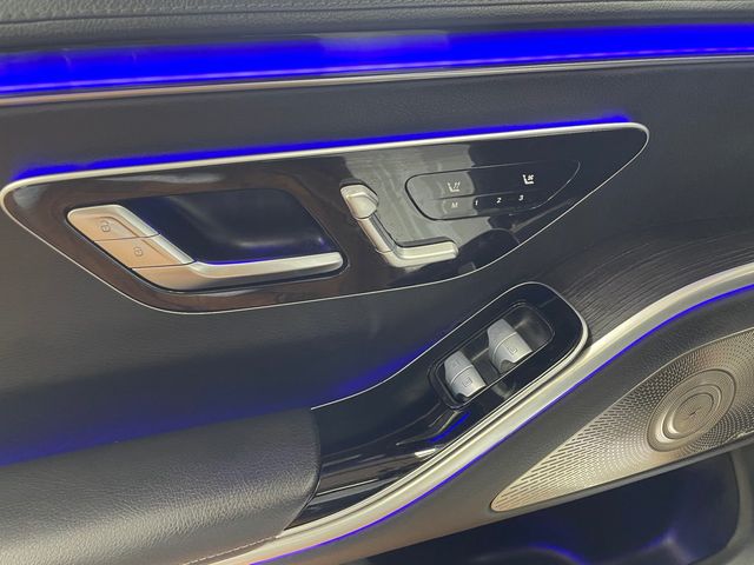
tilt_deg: -23.1
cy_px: 282
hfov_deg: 67.3
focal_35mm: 26
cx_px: 377
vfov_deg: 53.1
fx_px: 566
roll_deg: +6.8
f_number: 1.6
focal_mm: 4.2
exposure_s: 1/60
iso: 400
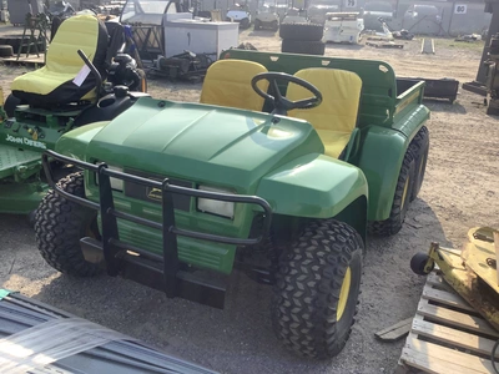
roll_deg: -1.1
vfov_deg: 45.4
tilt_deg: -22.3
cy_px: 187
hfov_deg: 58.4
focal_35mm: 31
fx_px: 447
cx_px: 250
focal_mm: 3.3
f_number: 2.4
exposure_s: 1/532
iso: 25
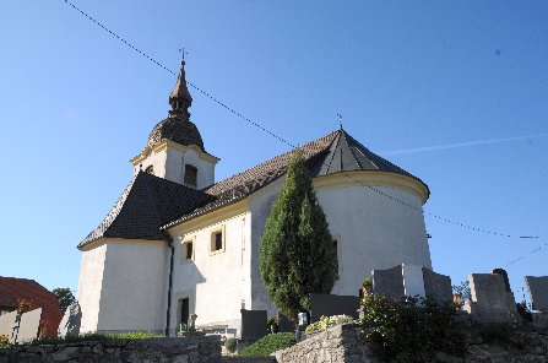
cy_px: 182
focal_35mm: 30
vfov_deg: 43.4
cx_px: 274
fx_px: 456
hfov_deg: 62.0
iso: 400
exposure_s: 1/400
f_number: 10
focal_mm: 20
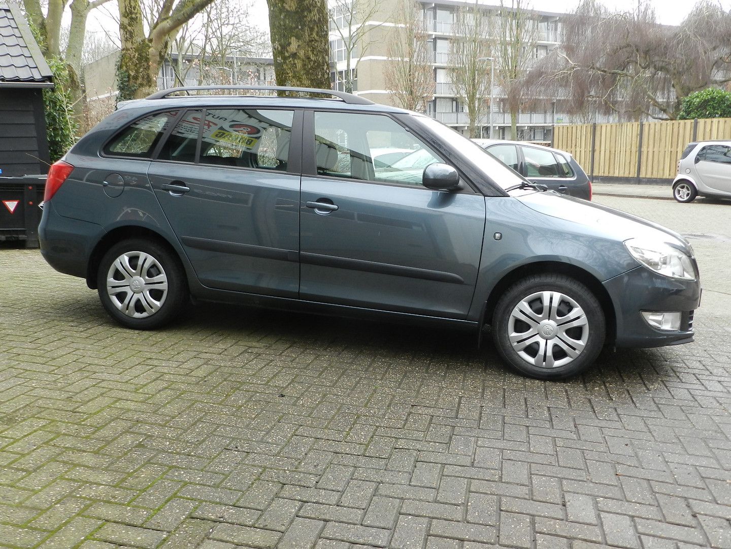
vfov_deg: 44.2
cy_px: 274
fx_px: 676
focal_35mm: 32
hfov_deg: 56.8
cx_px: 366
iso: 160
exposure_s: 1/125
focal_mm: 5.6
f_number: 3.7
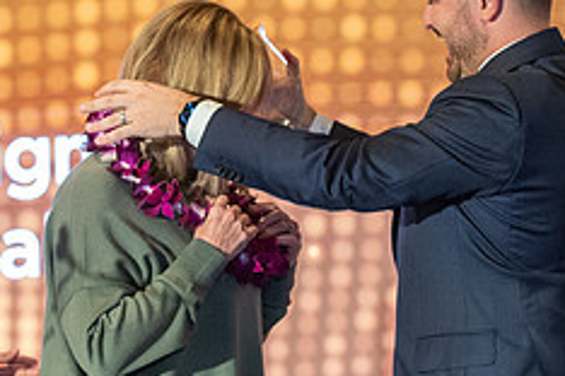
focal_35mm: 317
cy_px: 79
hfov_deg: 6.5
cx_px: 279
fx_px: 4975
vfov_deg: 4.3
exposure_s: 1/250
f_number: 2.8
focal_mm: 110
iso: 3200
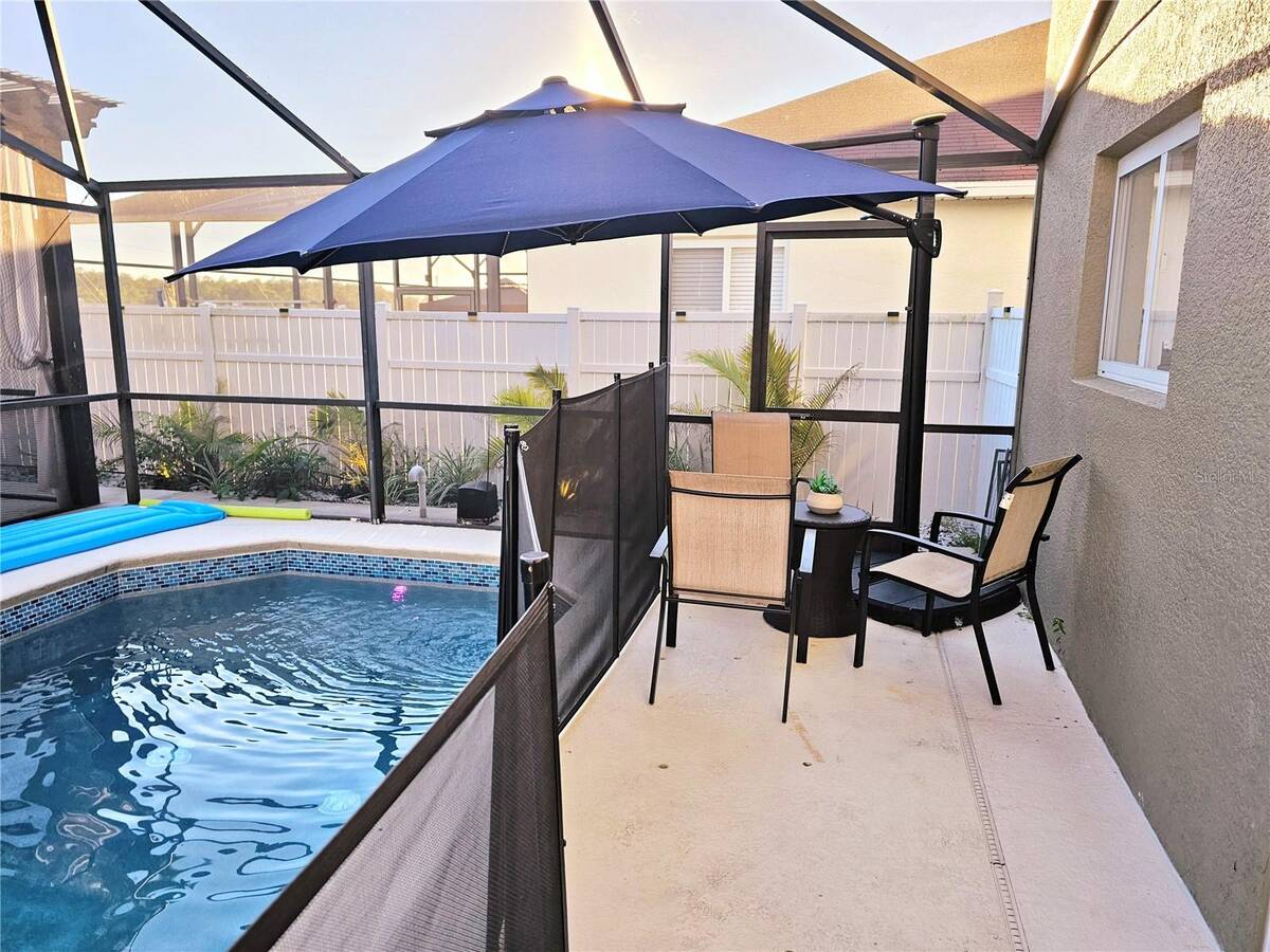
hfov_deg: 73.9
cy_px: 476
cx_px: 635
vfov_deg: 58.9
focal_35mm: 23
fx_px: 844
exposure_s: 1/208
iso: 25
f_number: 1.7
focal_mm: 6.3
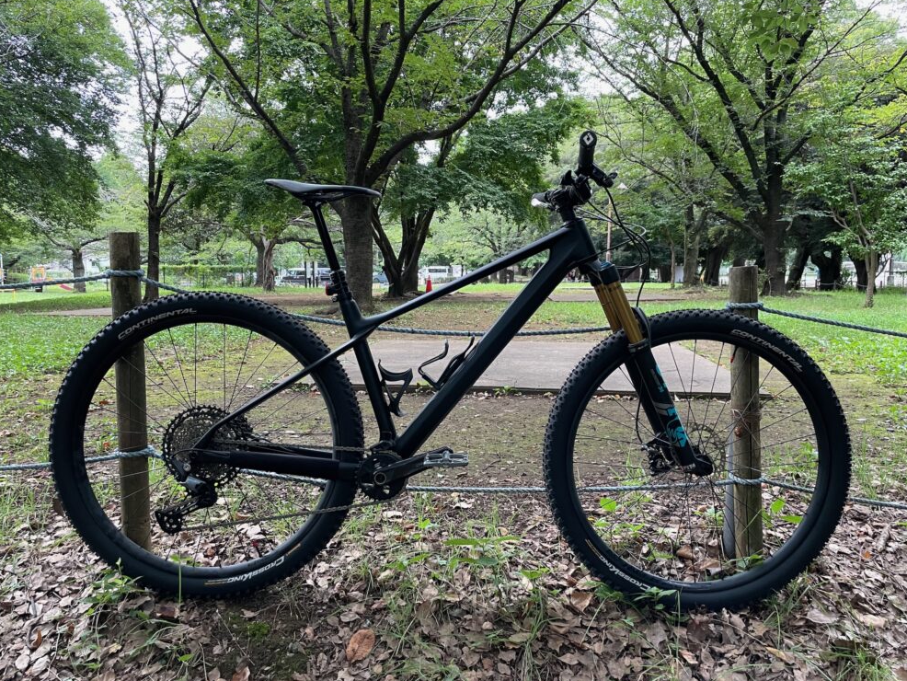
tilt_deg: -4.5
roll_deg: -0.5
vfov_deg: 51.4
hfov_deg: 65.3
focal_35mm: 27
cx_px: 454
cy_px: 340
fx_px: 708
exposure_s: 1/99
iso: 125
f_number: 1.6
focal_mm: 4.2
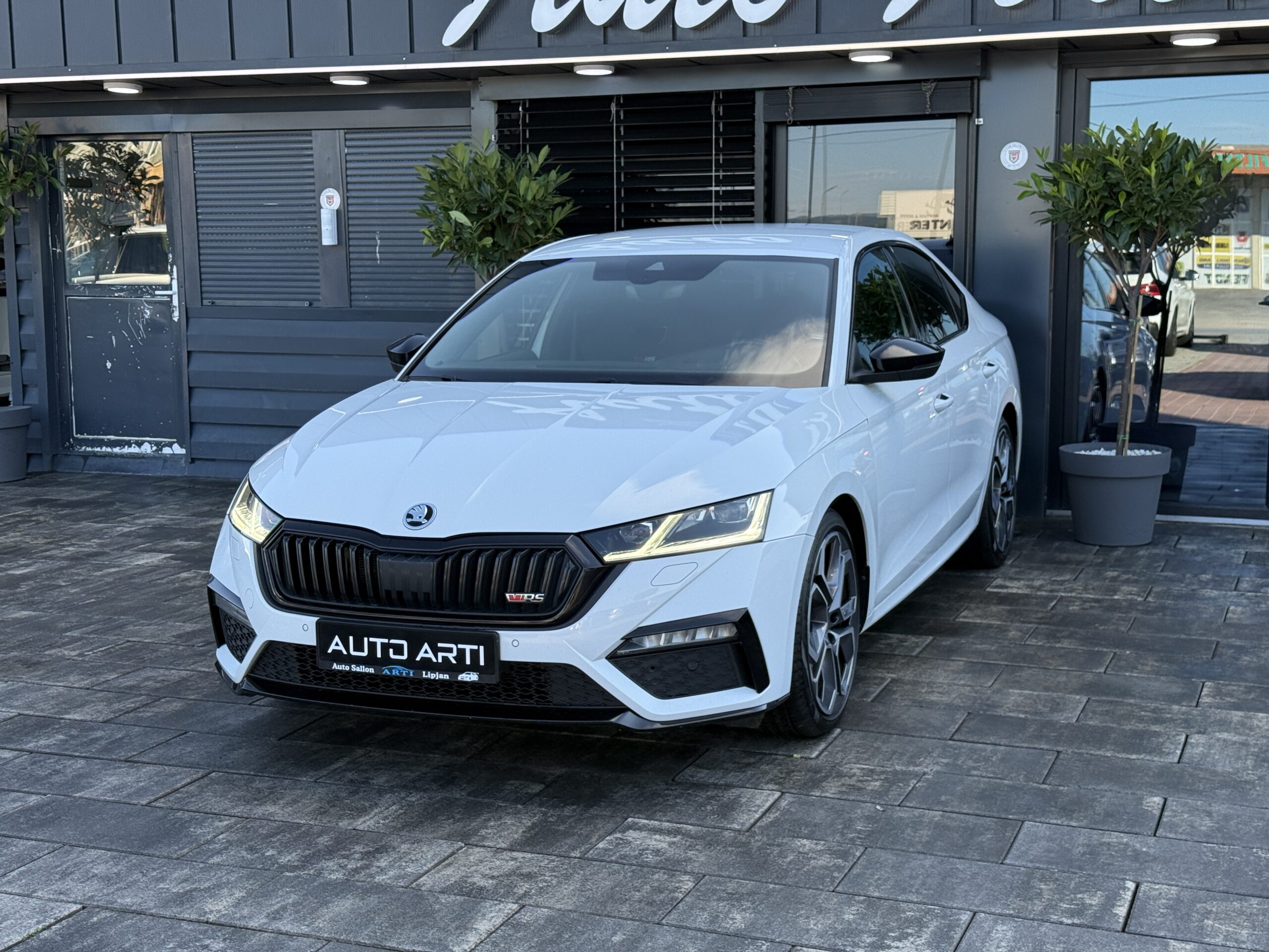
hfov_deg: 39.7
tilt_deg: -6.7
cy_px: 476
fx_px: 1760
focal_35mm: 48
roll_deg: +0.9
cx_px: 634
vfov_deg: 30.3
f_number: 1.78
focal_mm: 6.76
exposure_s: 1/1085
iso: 100
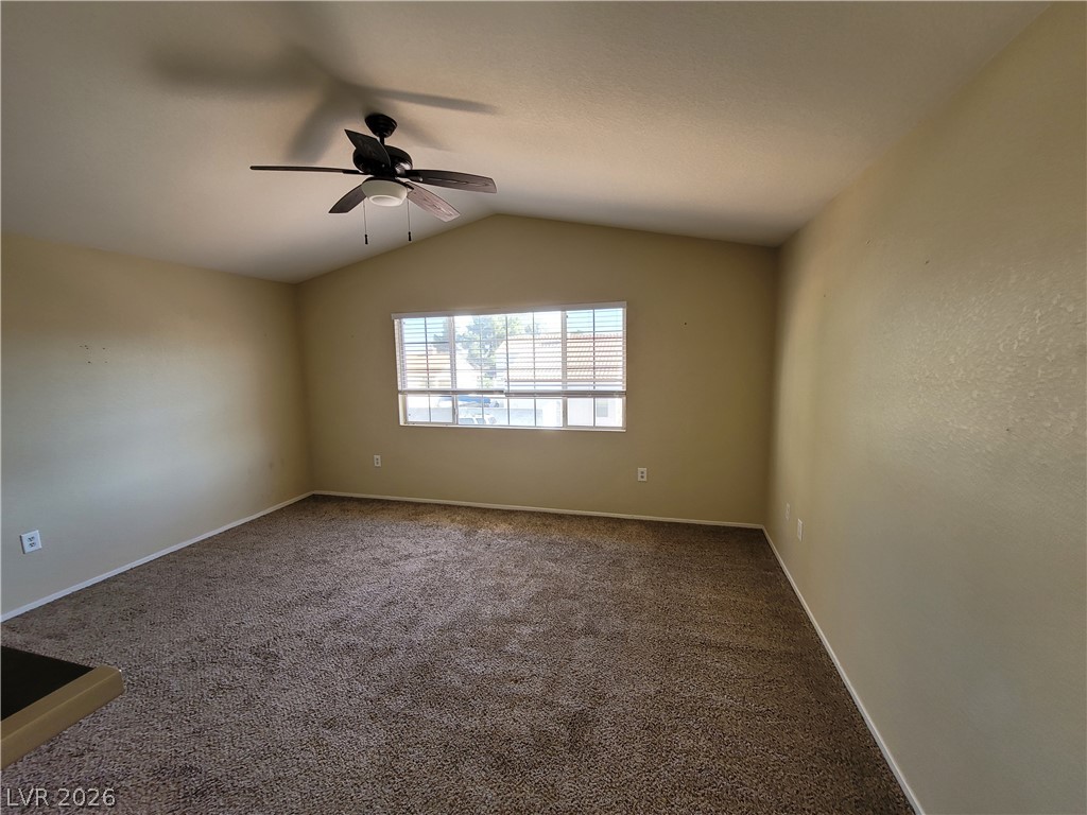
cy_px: 408
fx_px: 408
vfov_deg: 89.9
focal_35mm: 13
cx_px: 544
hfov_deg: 106.2
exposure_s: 1/59
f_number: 2.2
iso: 80
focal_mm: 2.2
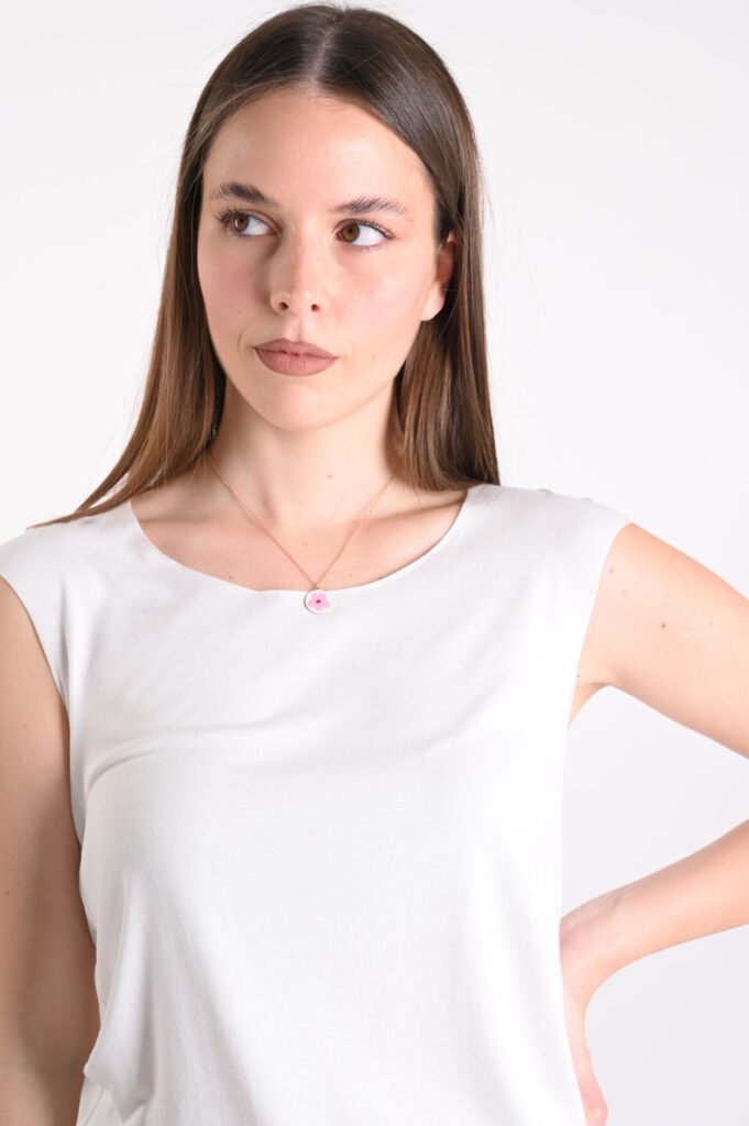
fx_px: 1876
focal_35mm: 60
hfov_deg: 22.6
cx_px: 374
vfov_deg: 33.4
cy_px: 563
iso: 125
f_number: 9
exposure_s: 1/125
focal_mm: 60
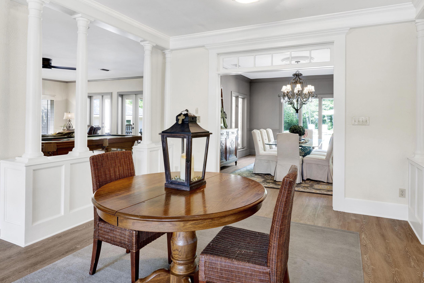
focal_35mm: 21
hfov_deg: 81.1
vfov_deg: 59.1
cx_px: 228
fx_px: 247
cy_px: 117
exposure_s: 1/3
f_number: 11
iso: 400
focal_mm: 17
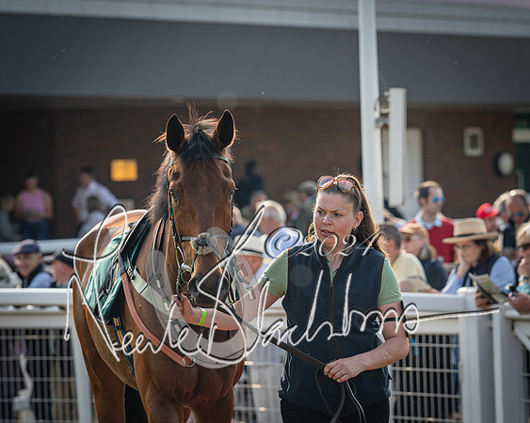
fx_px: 3134
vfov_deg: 7.7
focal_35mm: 200
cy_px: 145
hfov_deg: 9.7
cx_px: 278
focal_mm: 135
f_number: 4
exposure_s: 1/500
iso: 80
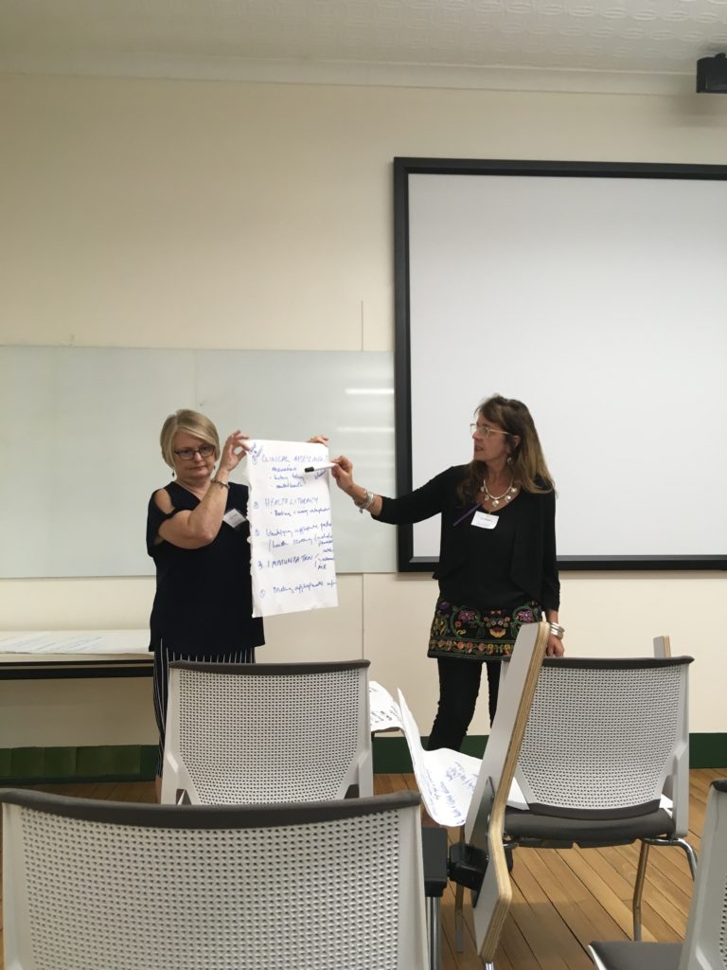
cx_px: 364
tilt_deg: +4.3
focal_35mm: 29
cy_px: 485
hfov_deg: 48.2
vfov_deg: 61.7
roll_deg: +1.7
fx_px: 812
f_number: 2.2
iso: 80
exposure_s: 1/33
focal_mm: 4.15
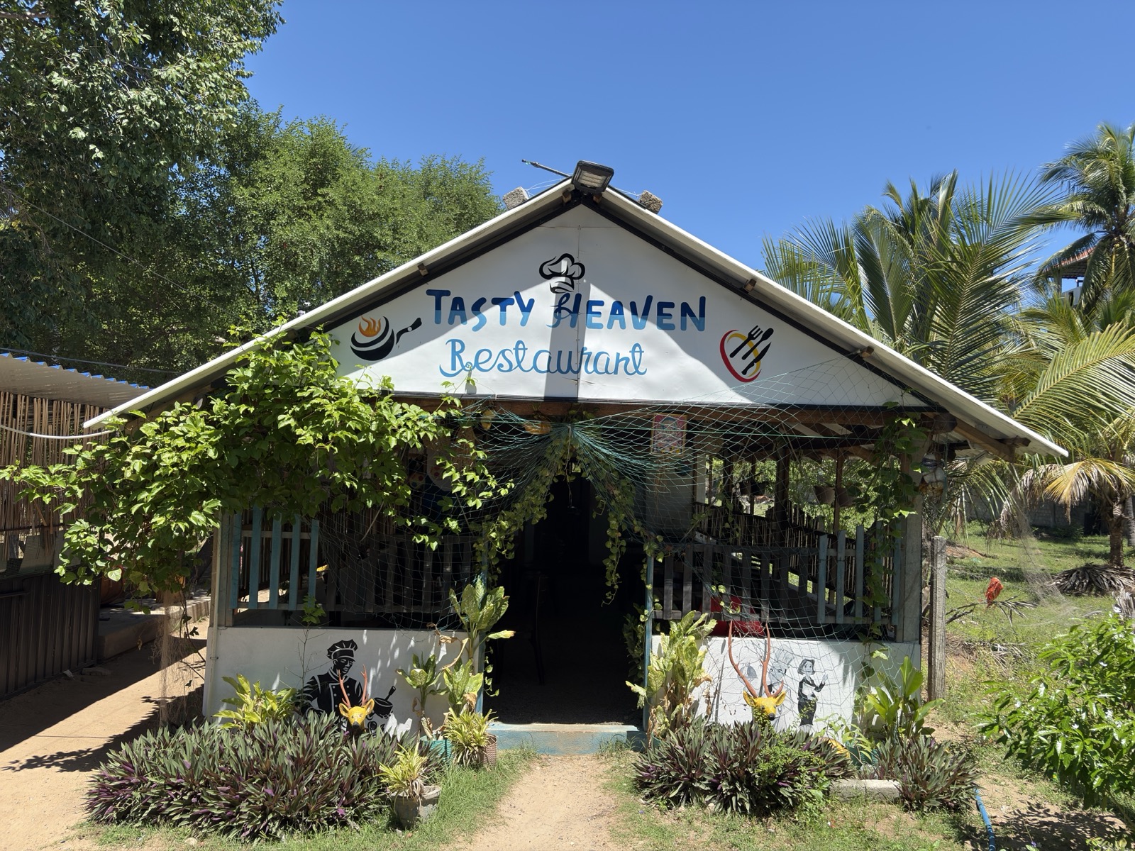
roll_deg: -1.5
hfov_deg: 67.3
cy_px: 426
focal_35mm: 26
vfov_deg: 53.1
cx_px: 568
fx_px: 852
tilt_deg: +3.2
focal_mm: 5.96
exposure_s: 1/1225
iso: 32
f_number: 1.6
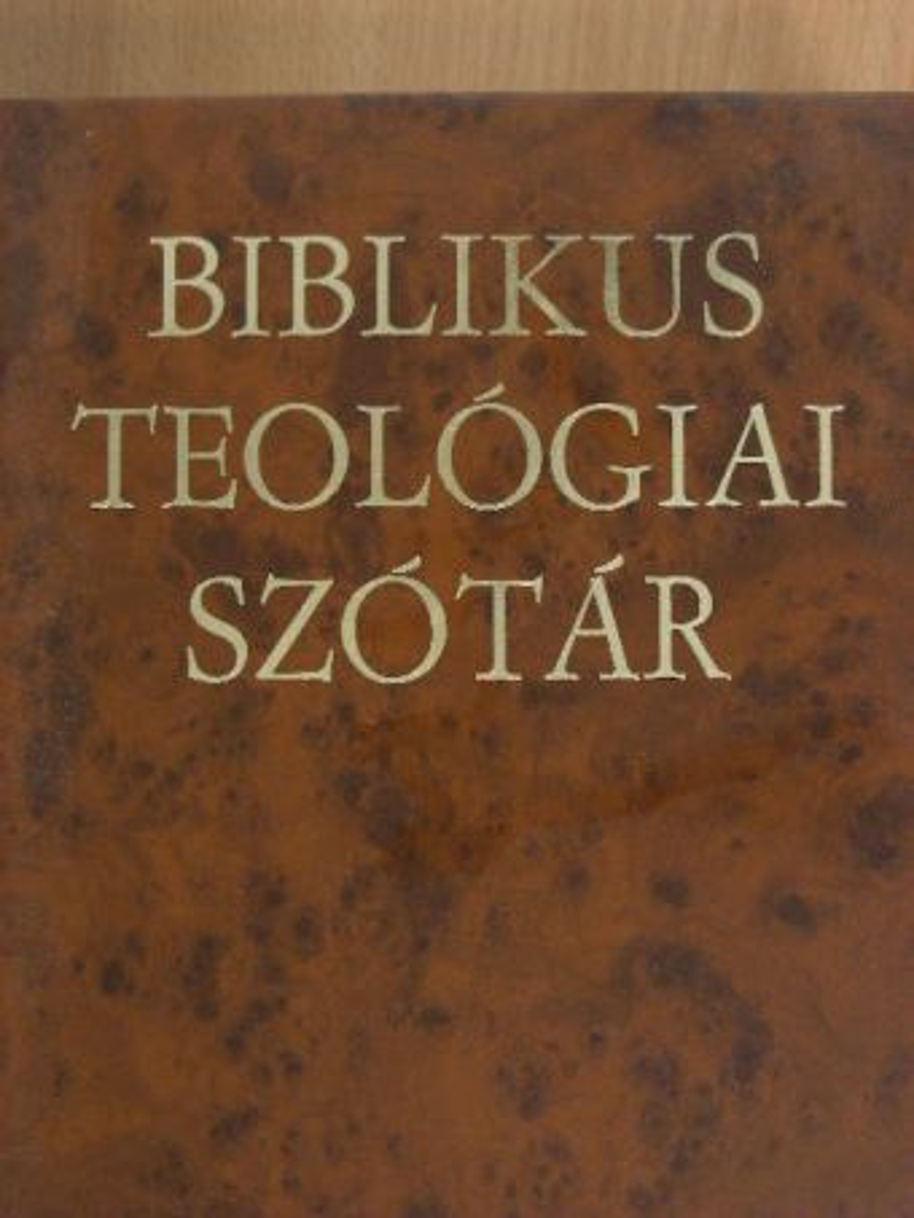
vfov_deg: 33.2
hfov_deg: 25.2
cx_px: 457
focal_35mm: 58
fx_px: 2041
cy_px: 609
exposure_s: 1/11.7
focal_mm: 9.7
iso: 100
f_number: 3.5
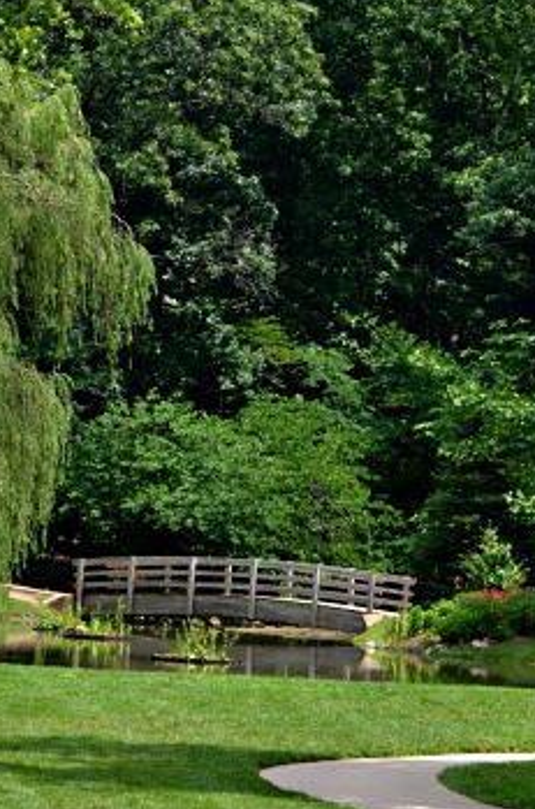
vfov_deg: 12.2
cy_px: 9
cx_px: 135
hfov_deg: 8.2
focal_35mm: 167
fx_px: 3741
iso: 125
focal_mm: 50
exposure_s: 1/250
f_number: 8
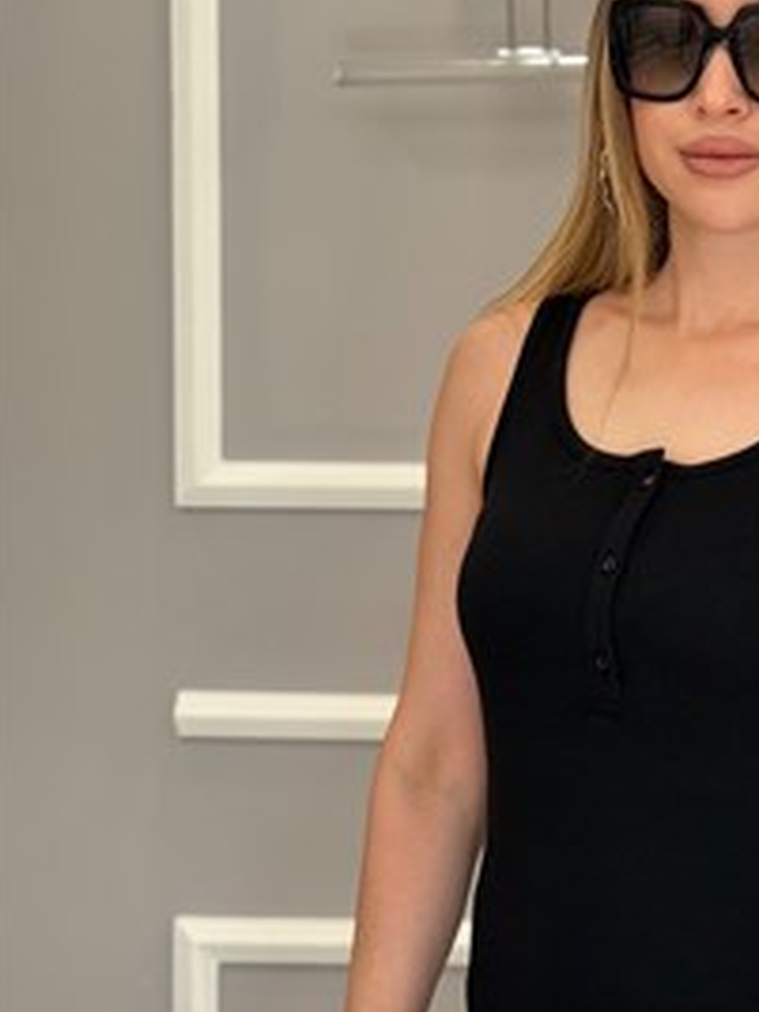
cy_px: 649
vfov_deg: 21.0
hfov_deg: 15.7
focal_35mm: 93
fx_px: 2719
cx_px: 721
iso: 80
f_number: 1.78
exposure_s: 1/121
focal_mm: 6.76
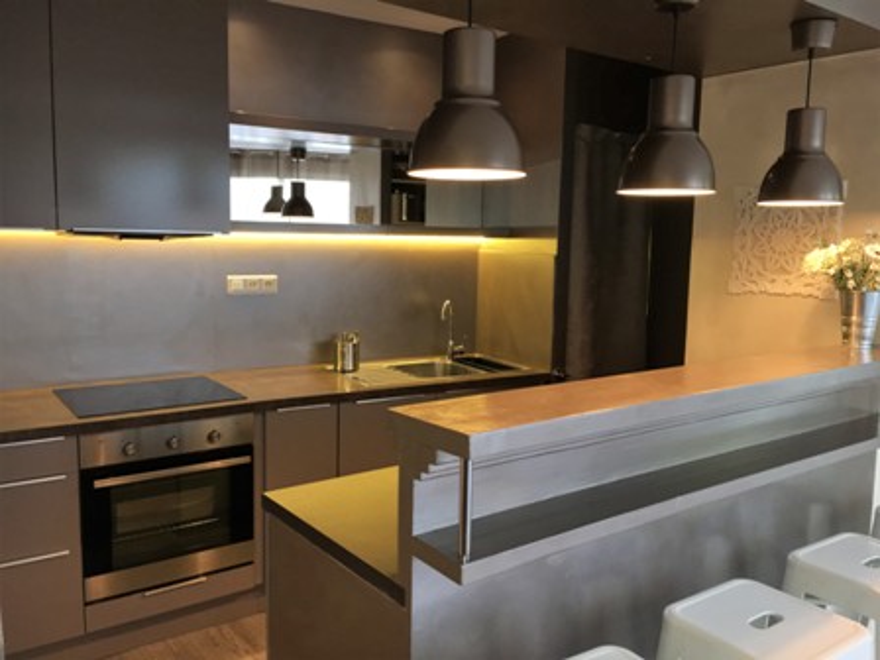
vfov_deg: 48.2
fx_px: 737
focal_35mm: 29
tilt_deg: -6.3
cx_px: 440
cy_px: 330
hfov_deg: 61.7
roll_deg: -1.4
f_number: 2.2
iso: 80
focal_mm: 4.15
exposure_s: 1/33
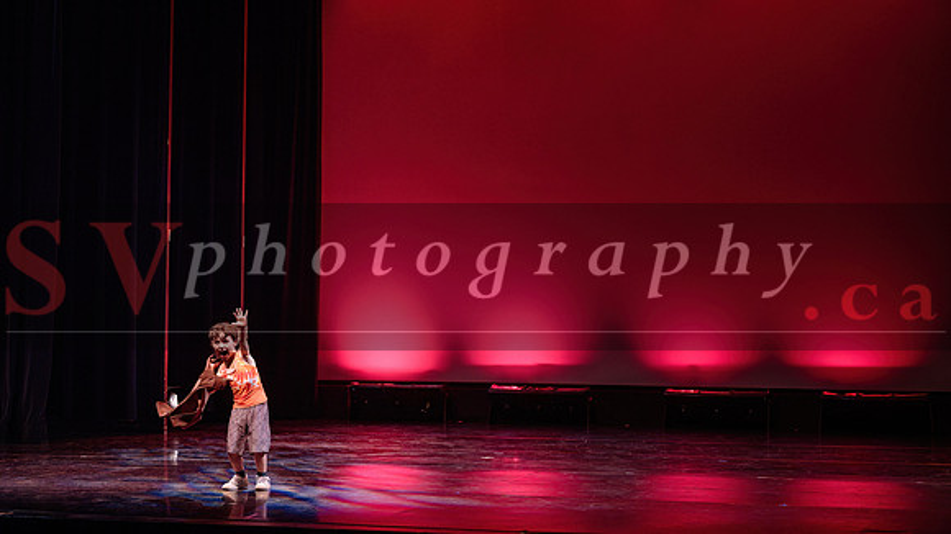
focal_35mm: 79
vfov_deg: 15.3
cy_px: 221
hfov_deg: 26.8
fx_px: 1994
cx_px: 474
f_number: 2.8
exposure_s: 1/160
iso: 1600
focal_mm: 70
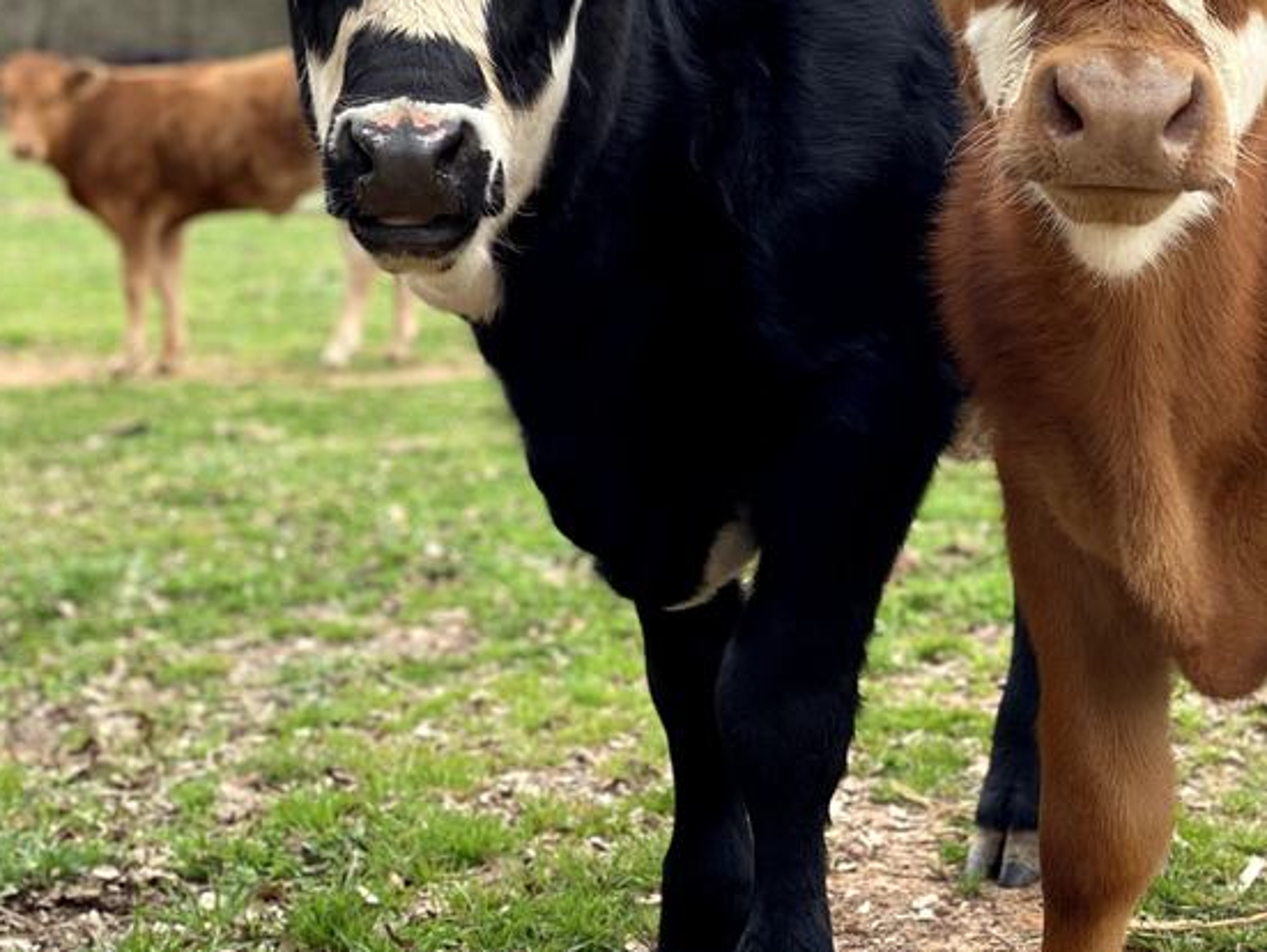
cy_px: 209
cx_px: 949
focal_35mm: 88
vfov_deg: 16.7
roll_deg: -1.9
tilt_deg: -2.7
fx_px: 3223
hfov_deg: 22.0
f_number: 2
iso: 40
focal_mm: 6
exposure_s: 1/122
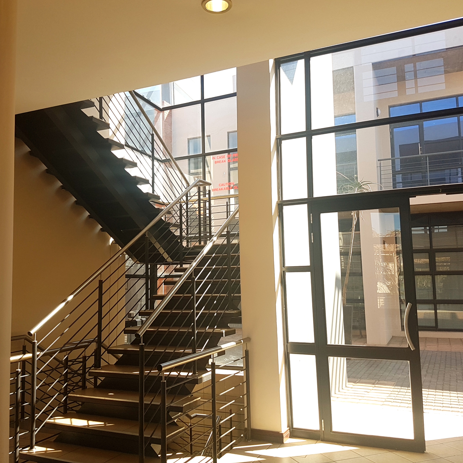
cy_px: 229
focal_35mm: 31
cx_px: 217
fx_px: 469
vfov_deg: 52.5
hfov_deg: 52.5
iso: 40
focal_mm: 4.2
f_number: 1.7
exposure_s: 1/324
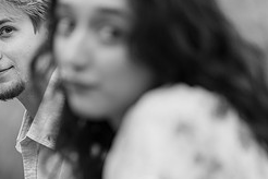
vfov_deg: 6.8
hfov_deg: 10.3
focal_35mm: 200
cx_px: 129
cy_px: 170
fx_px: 1489
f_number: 1.8
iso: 250
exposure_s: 1/250
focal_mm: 85
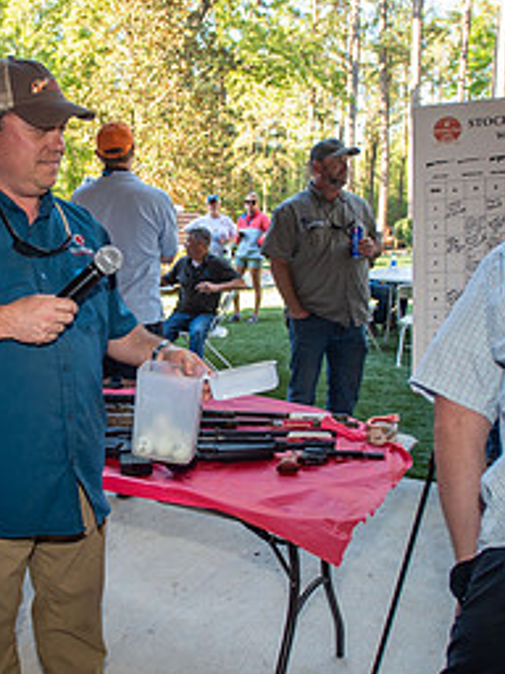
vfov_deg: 50.0
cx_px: 139
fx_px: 720
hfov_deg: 37.9
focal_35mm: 37
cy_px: 374
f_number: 3.2
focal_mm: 17
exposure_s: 1/125
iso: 160
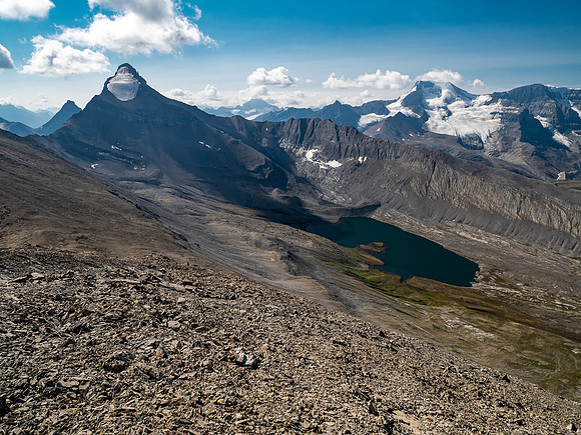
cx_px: 290
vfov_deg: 56.8
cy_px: 218
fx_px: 403
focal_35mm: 24
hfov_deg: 71.6
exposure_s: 1/250
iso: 200
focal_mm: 12
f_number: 8
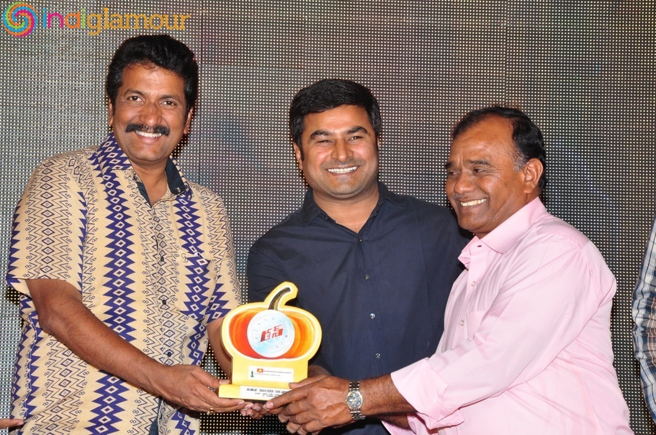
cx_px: 328
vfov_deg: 11.4
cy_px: 218
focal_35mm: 120
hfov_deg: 17.1
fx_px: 2184
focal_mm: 80
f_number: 8
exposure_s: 1/125
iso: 500
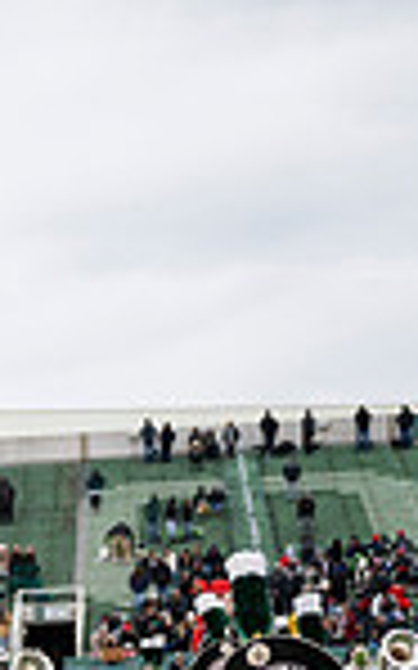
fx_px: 2354
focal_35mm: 129
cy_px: 794
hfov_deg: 9.6
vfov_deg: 15.6
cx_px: -369
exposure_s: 1/500
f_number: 2.8
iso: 100
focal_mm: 32.5
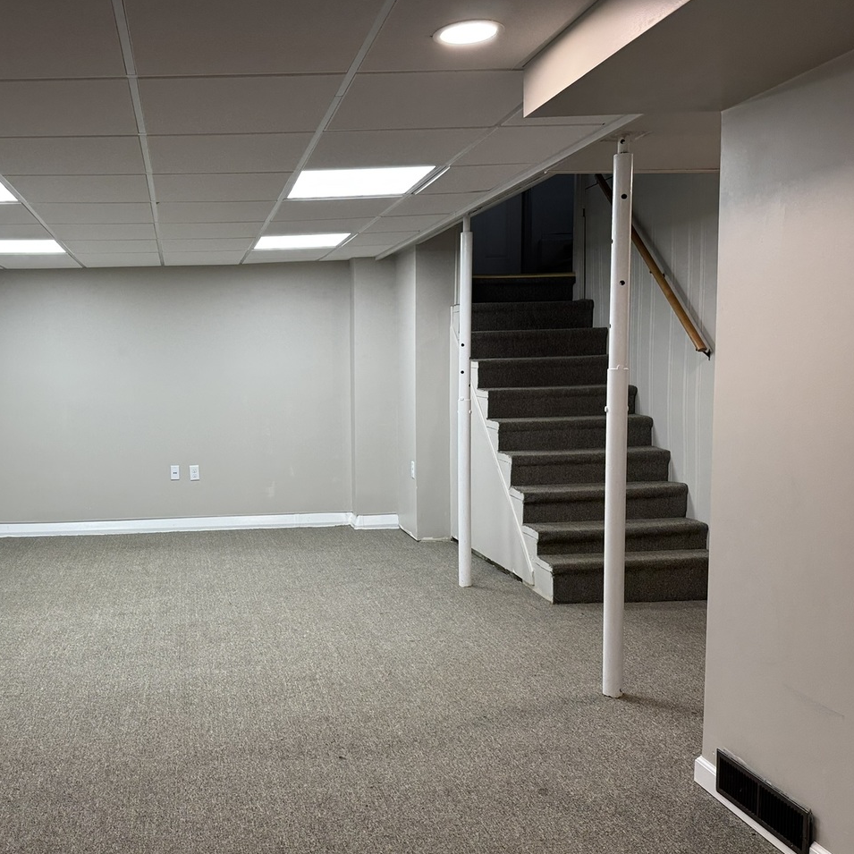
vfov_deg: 51.0
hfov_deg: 49.2
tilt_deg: -5.0
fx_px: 893
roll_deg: +2.8
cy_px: 470
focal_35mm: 32
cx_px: 220
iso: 125
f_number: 1.78
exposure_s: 1/120
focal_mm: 6.76
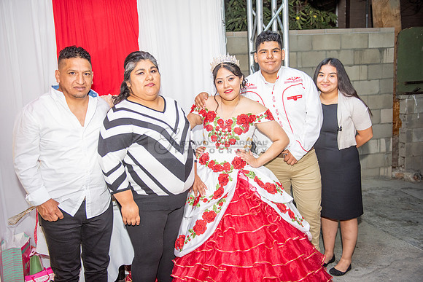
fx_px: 376
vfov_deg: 41.1
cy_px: 141
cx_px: 212
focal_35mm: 32
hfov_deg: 58.7
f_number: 3.2
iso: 800
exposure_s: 1/160
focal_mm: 32
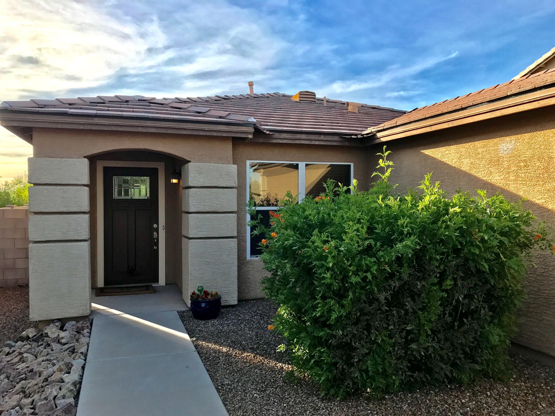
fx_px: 449
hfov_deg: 63.4
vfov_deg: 49.7
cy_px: 208
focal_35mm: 28
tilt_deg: -2.9
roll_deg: +0.5
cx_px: 278
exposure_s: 1/1153
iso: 20
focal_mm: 3.99
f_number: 1.8
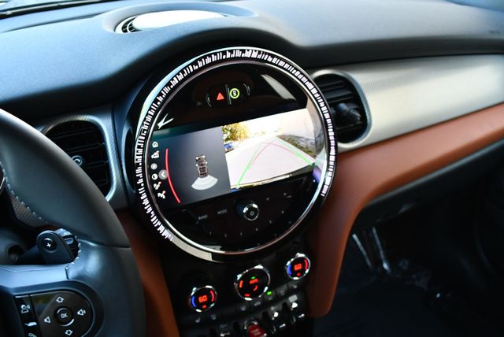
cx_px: 252
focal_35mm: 36
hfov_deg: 53.1
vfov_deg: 36.9
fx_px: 504
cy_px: 168
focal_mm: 18
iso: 800
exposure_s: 1/200
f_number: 3.5
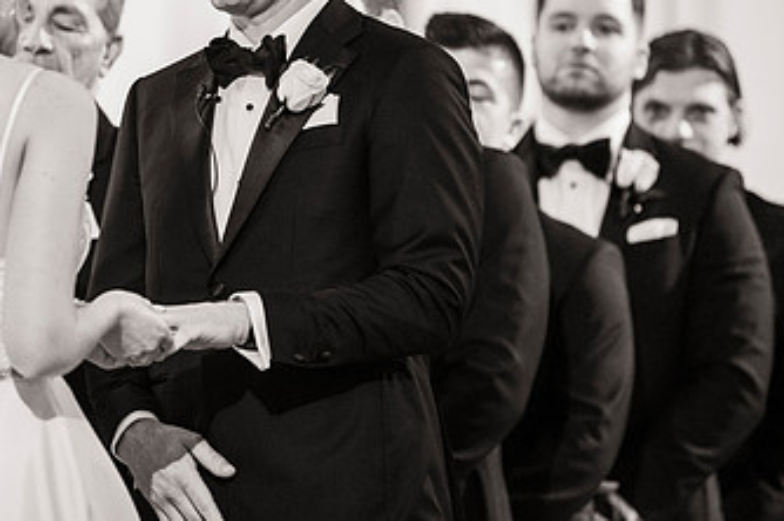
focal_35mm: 313
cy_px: 208
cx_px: 284
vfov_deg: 4.4
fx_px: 6810
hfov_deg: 6.6
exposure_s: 1/200
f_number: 2.8
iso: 3200
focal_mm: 180
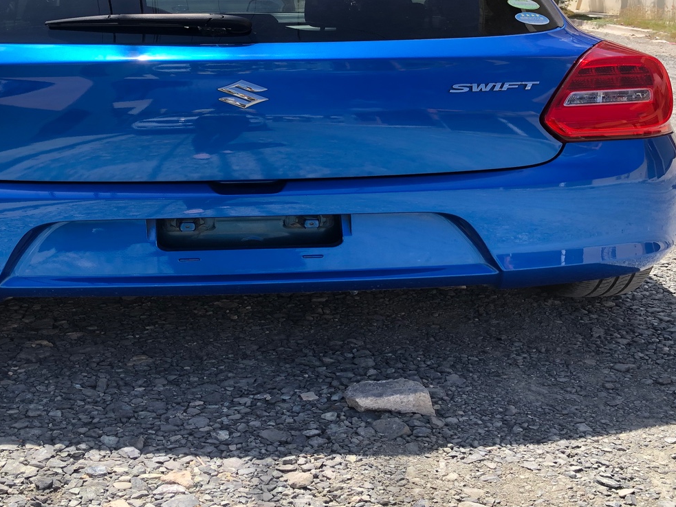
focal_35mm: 41
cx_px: 289
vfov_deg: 34.7
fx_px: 801
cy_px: 159
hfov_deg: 45.6
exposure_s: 1/676
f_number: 1.8
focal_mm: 3.99
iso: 20
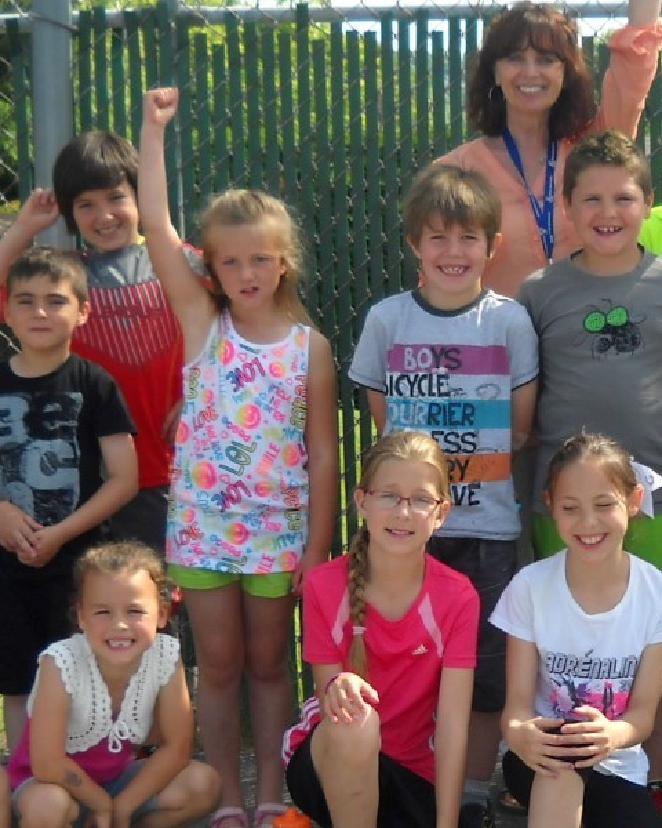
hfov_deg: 15.8
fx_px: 2351
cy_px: 559
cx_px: 623
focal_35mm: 96
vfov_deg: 19.9
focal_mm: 6.72
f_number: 3.1
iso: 64
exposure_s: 1/337
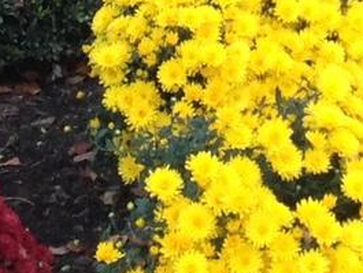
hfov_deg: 7.7
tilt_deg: -4.4
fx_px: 2675
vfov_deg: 5.4
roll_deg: +0.4
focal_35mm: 255
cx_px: 447
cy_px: -595
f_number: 2.4
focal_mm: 4.12
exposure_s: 1/120
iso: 64
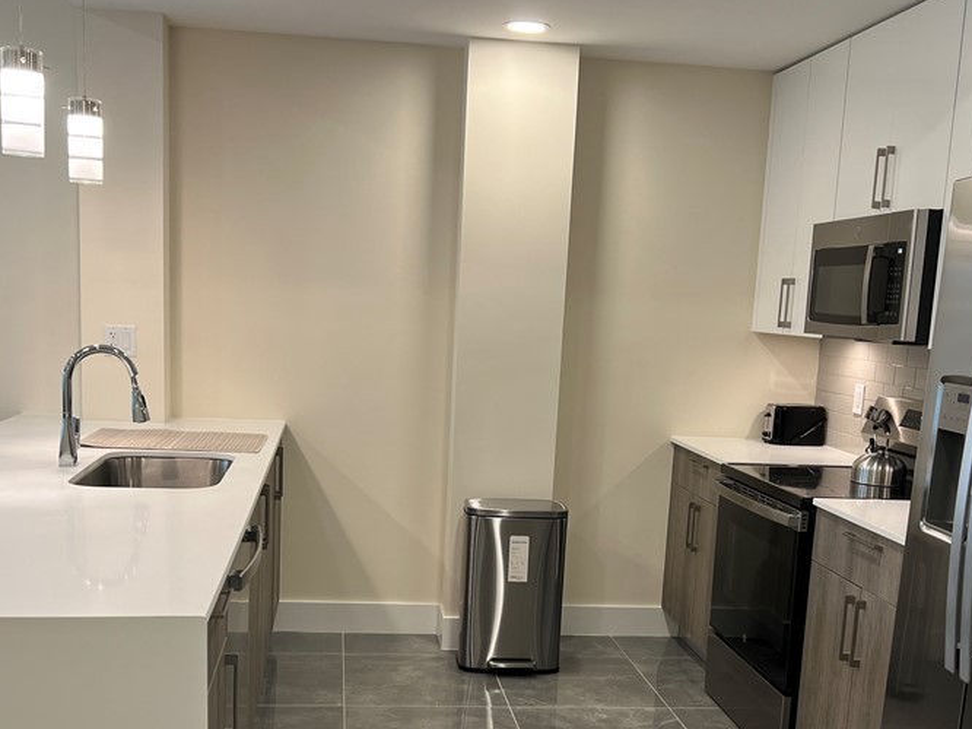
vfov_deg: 35.6
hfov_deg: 46.8
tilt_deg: -9.6
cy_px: 485
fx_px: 1123
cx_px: 479
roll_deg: -3.3
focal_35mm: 40
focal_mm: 5.7
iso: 100
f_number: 1.5
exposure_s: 1/120
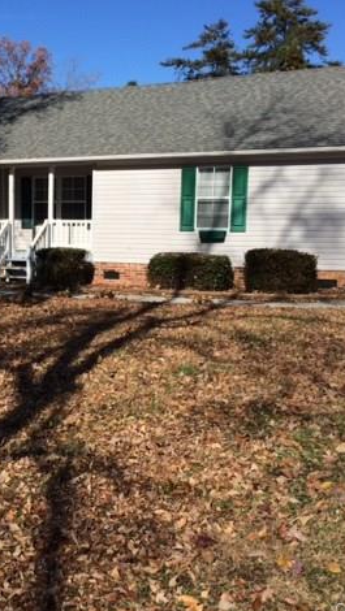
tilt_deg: -8.2
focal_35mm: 43
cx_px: 68
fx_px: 698
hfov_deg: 27.2
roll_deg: +0.1
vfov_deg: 47.3
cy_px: 311
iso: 32
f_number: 2.2
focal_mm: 4.15
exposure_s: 1/2160
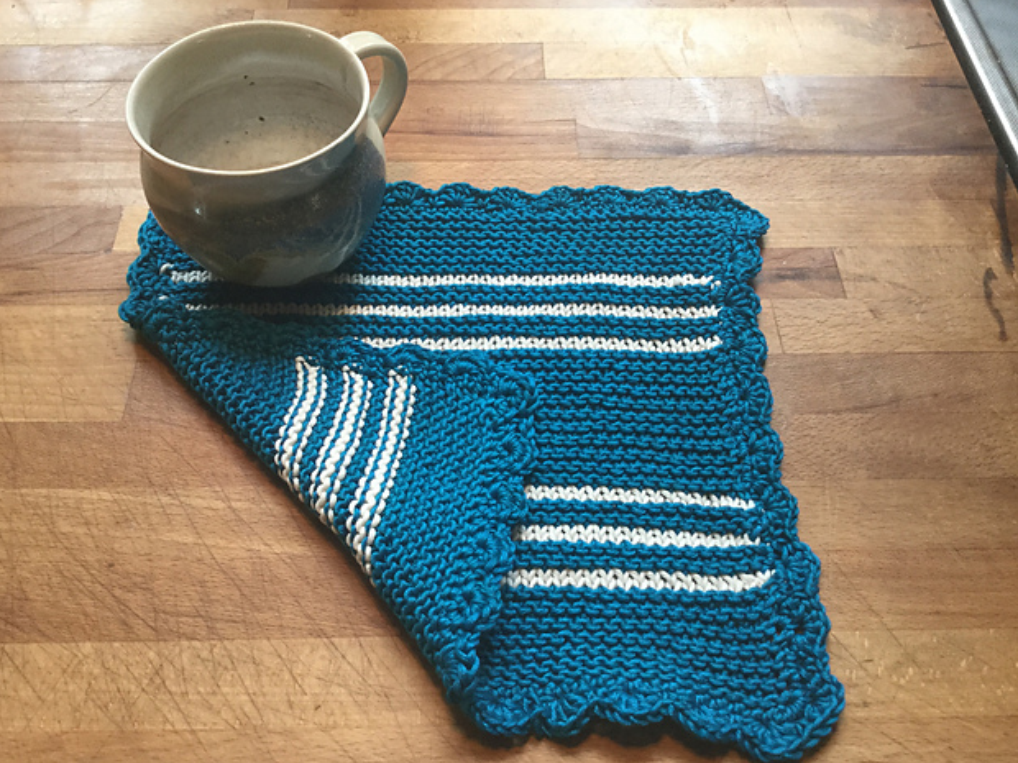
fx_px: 941
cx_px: 496
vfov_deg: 44.2
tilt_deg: -56.6
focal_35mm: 32
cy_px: 386
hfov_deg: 56.8
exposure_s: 1/30
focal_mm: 3.3
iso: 64
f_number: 2.4
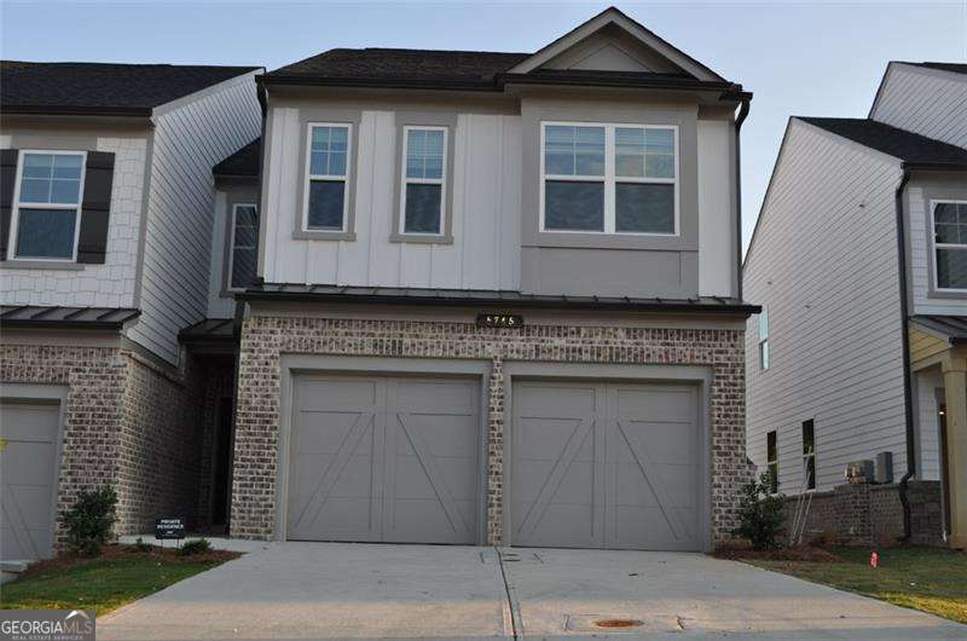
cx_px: 484
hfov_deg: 46.5
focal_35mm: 42
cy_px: 320
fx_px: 1126
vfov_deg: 31.8
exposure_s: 1/160
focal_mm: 28
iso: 200
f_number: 6.3
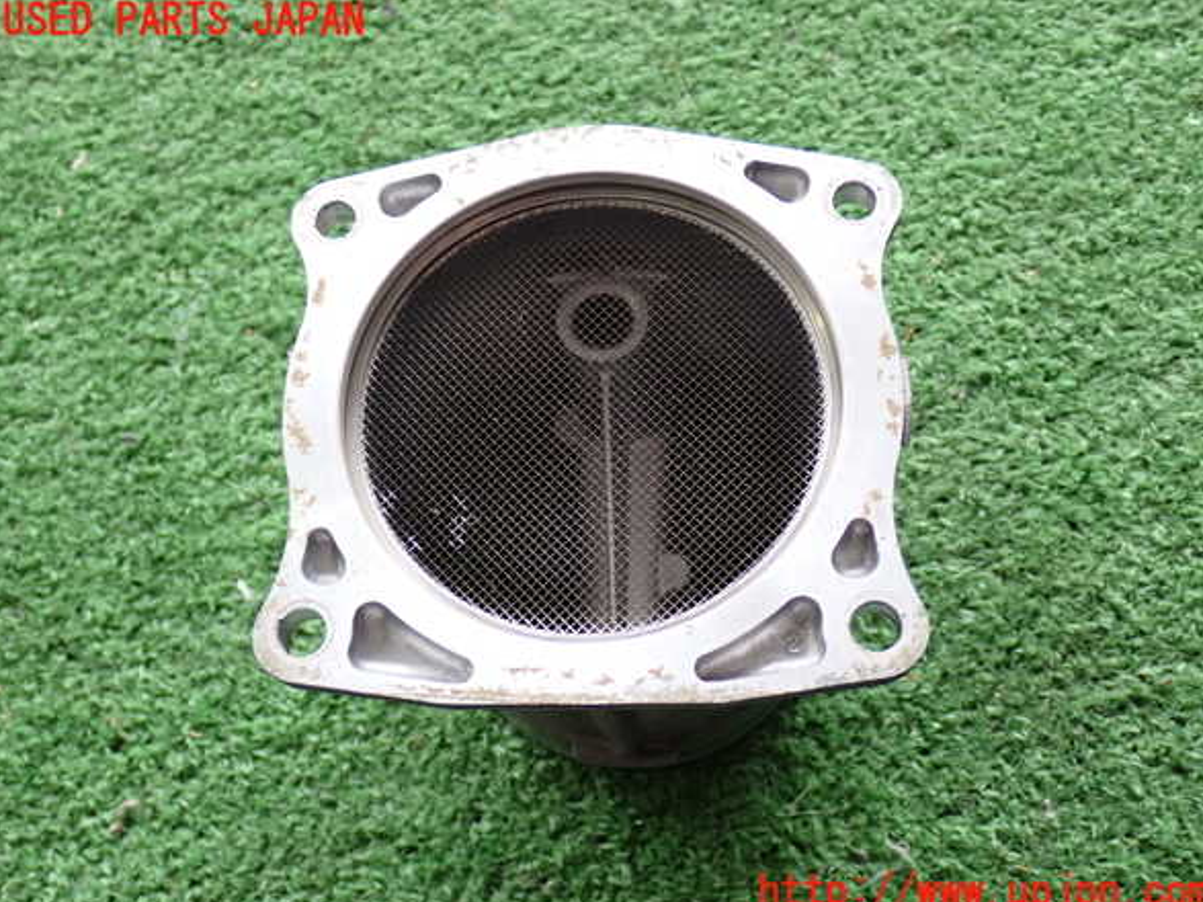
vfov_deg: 32.2
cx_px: 607
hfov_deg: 42.1
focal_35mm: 45
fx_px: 1564
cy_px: 457
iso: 320
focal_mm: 7.84
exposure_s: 1/40
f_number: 2.9
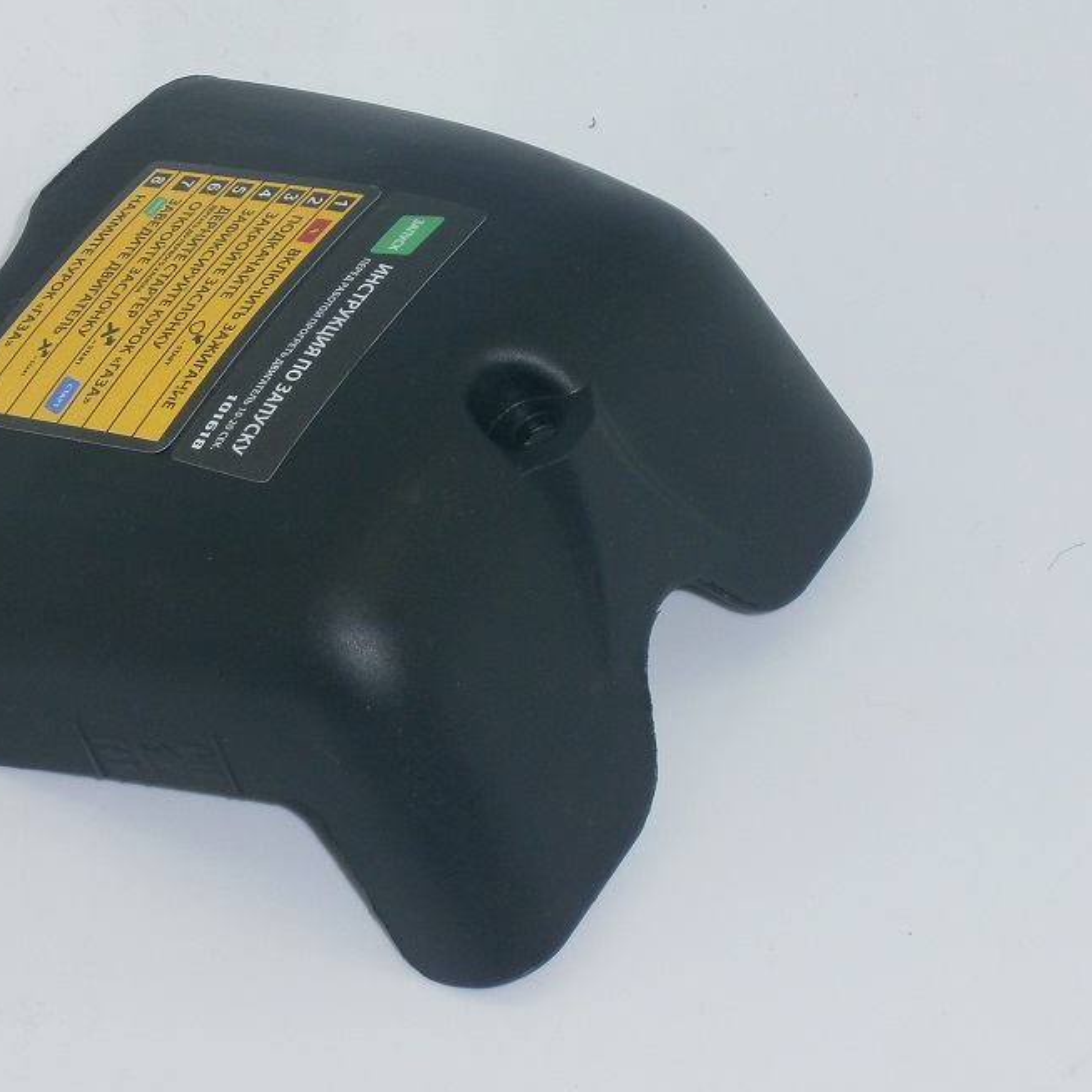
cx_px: 314
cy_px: 480
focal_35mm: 143
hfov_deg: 12.2
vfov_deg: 12.2
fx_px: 5104
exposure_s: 1/100
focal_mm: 19.2
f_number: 6.5
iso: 125
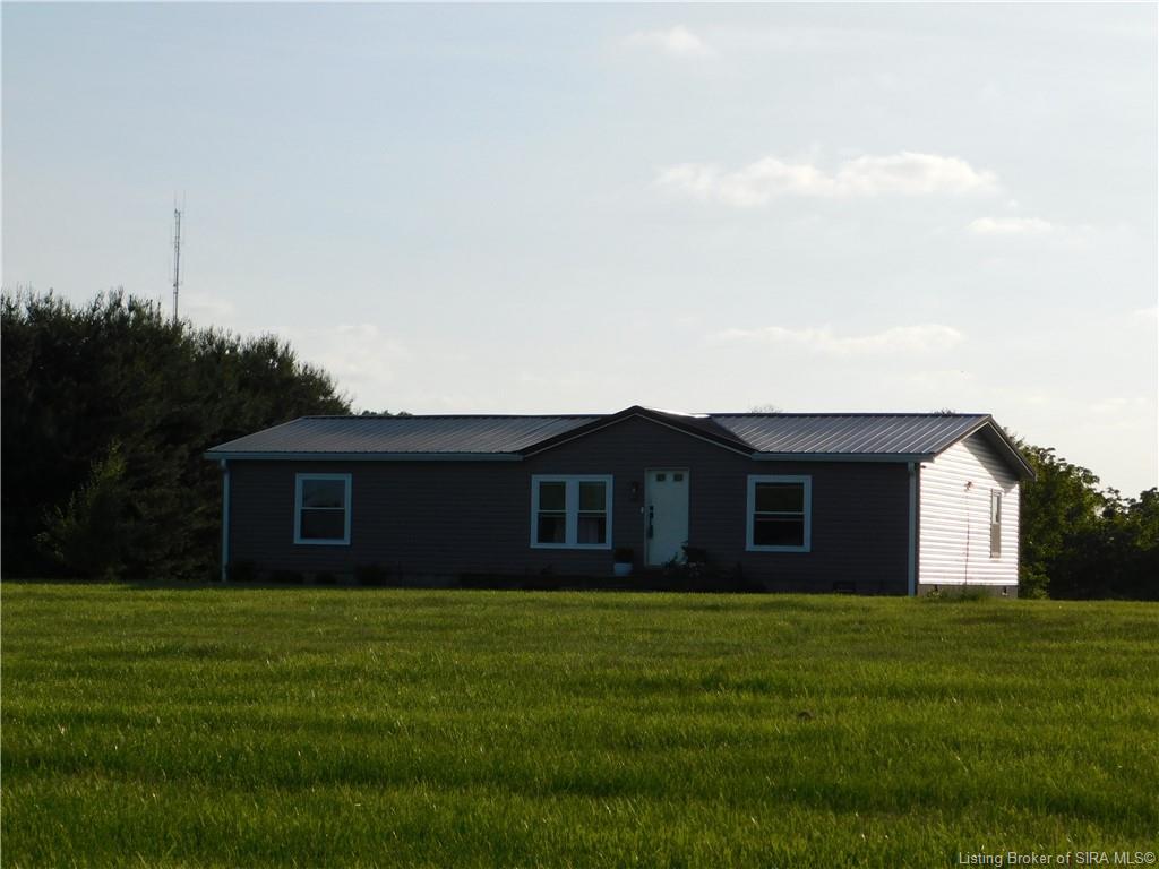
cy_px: 434
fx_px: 2679
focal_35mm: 80
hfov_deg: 24.4
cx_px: 580
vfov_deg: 18.4
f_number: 4.4
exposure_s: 1/1250
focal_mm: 14.2
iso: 125
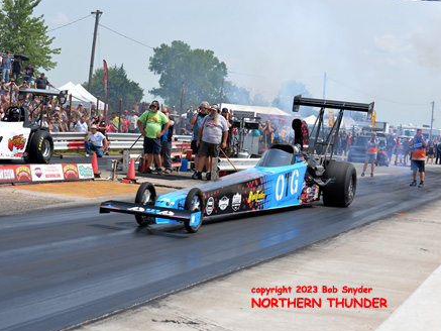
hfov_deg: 25.3
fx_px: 981
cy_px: 167
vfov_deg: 19.1
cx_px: 201
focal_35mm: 77
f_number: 8
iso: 200
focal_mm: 70
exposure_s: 1/500
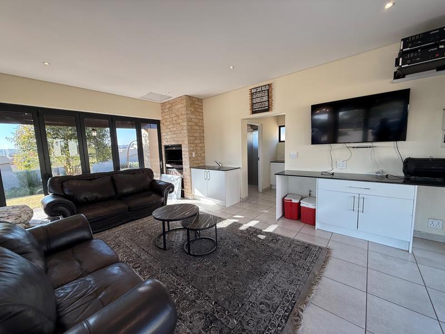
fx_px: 180
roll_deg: +3.1
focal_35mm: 14
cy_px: 167
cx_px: 222
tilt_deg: -3.3
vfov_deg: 85.7
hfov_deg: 102.1
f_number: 2.2
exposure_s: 1/167
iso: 64
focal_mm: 2.22
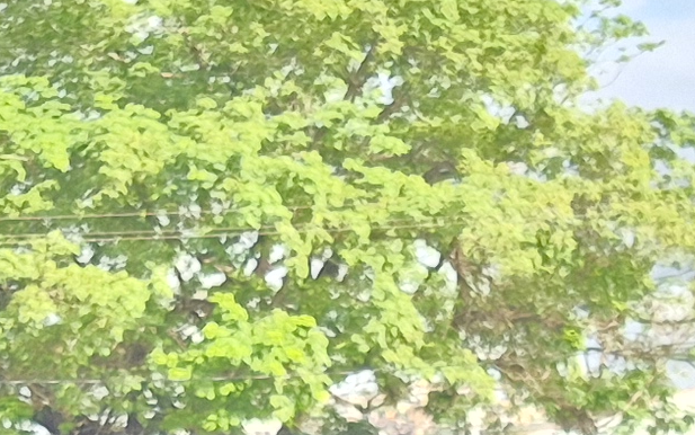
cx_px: 663
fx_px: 2993
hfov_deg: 13.1
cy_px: 1392
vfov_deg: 7.2
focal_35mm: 158
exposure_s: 1/1004
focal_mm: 5.4
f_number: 1.8
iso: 80
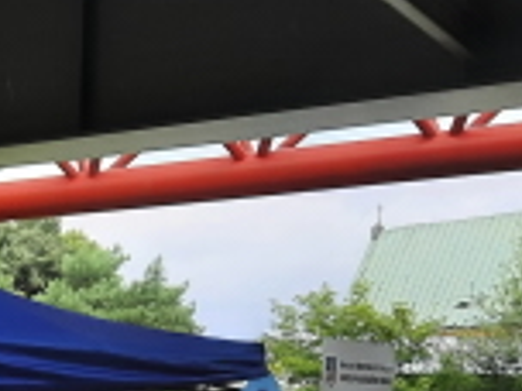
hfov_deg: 17.8
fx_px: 1583
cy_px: 607
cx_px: -110
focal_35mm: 105
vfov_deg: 13.2
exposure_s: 1/445
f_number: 2
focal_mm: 4.6
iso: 32
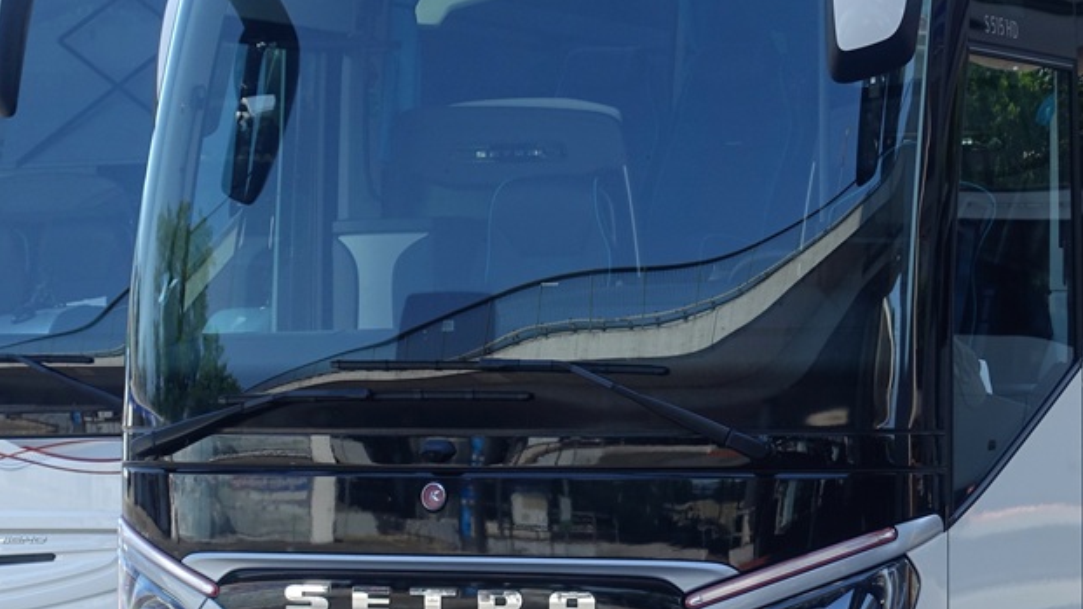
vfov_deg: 8.9
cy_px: 251
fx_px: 3905
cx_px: 922
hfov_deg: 15.6
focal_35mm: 136
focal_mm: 21.79
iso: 125
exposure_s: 1/250
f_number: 4
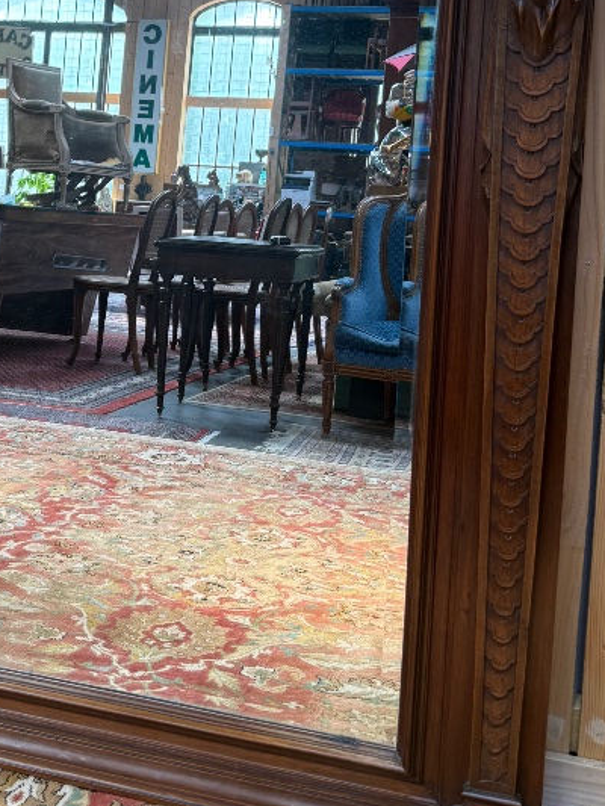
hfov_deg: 26.6
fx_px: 1258
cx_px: 127
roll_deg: -1.4
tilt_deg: -6.4
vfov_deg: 34.7
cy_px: 188
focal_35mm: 54
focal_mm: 6.76
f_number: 1.78
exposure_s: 1/100
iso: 80
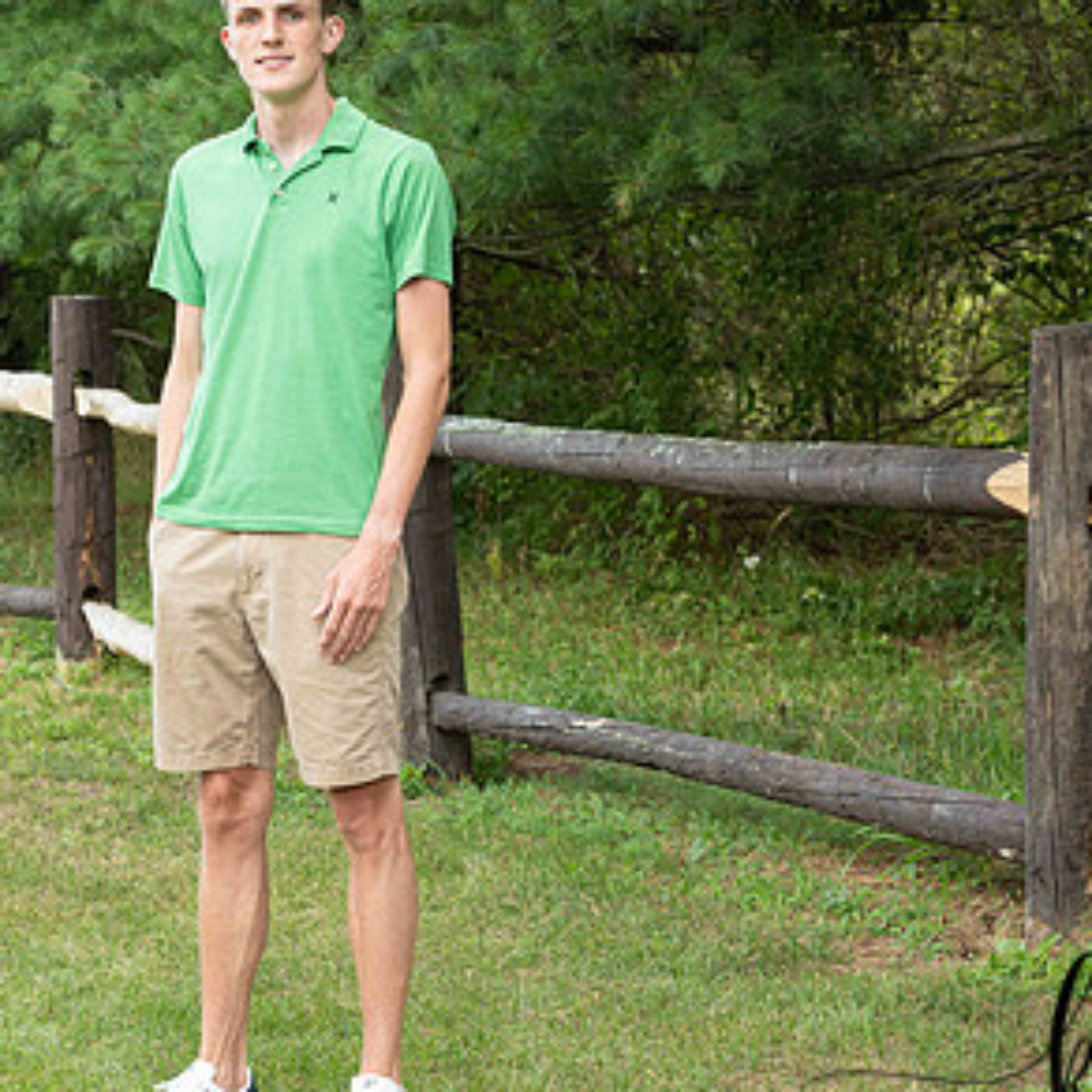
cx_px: 393
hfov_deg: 14.8
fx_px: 4211
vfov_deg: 14.8
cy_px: 567
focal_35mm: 118
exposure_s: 1/200
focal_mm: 70
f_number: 6.3
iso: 500
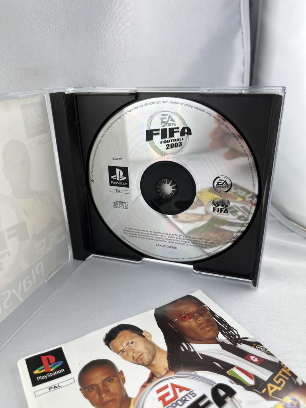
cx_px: 153
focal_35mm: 26
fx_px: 306
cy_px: 204
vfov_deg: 67.3
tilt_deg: -24.4
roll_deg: +0.9
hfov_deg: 53.1
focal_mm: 5.1
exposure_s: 1/290
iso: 40
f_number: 1.6
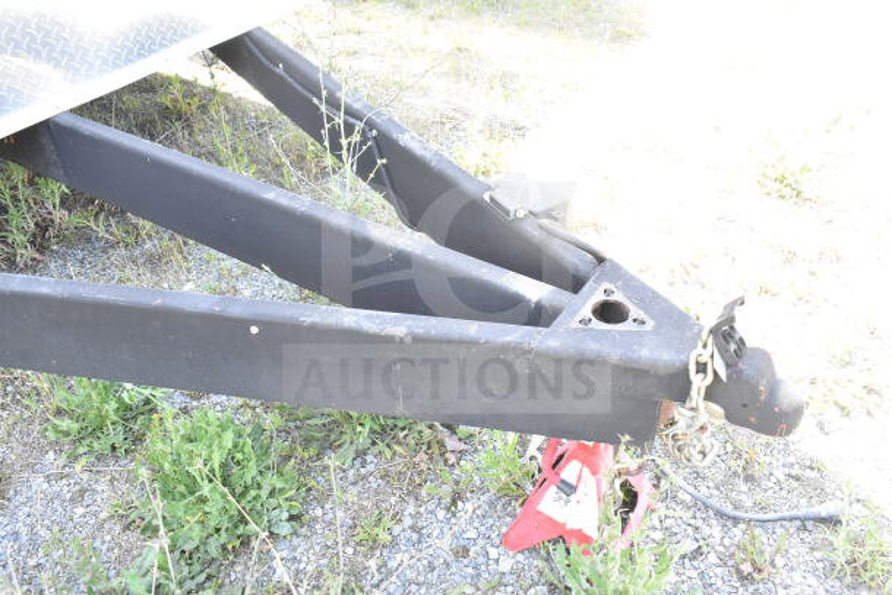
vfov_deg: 43.6
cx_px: 446
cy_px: 298
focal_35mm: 30
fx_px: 743
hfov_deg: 61.9
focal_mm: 20
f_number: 8
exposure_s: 1/160
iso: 1600
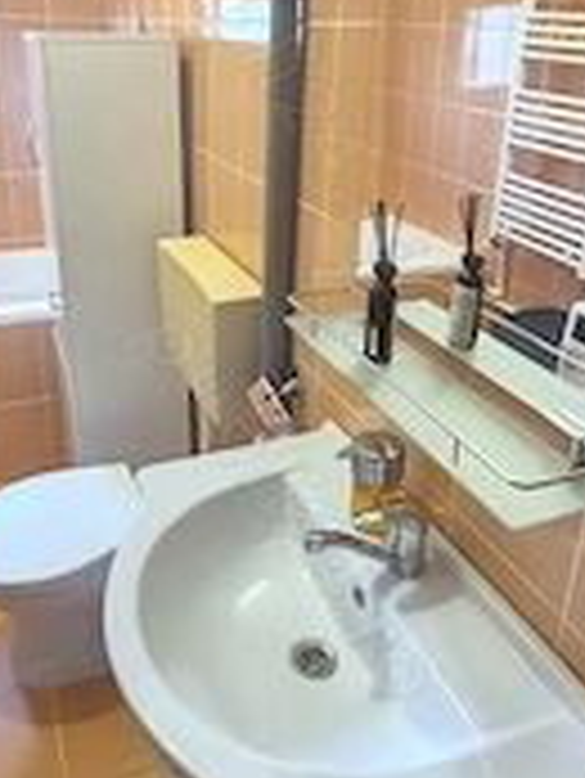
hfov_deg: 46.7
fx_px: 675
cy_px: 292
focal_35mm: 30
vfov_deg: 59.2
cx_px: 252
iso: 400
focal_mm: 1.74
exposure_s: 1/50
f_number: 2.2
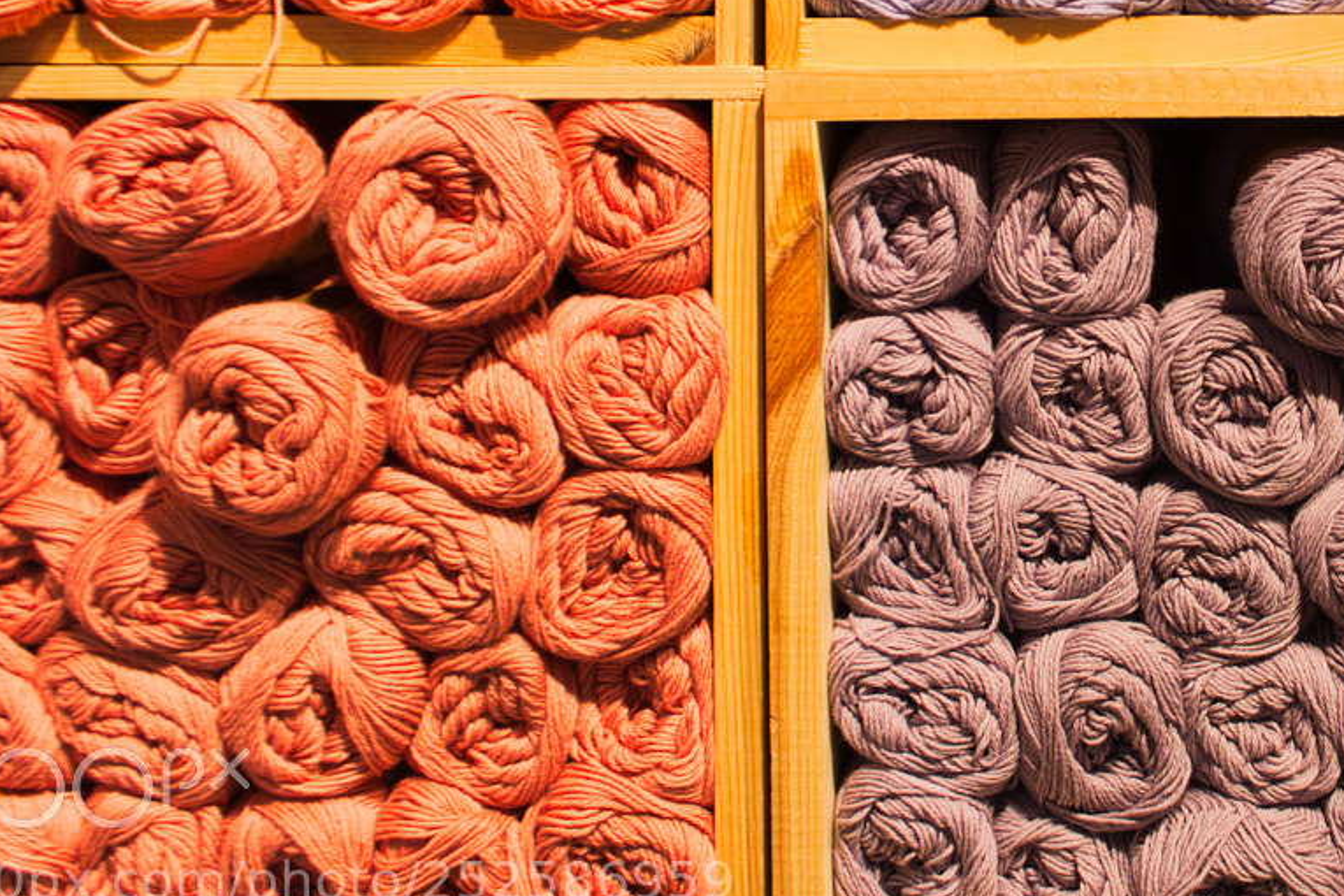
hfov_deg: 28.1
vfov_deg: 19.4
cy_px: 83
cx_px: 1219
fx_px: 2576
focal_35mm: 69
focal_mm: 22
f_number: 6.3
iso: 200
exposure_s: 1/15
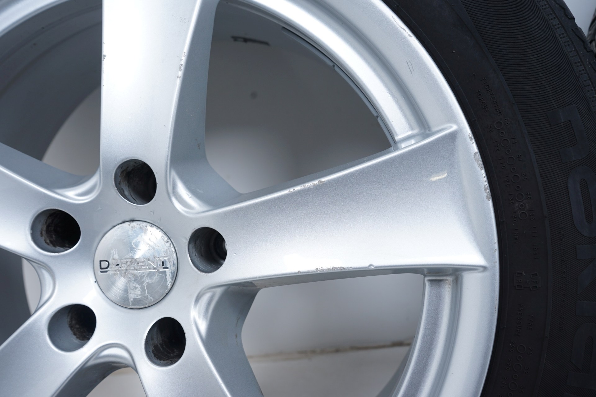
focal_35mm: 34
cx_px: 298
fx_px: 562
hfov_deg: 55.8
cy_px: 198
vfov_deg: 38.8
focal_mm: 34
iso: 250
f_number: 7.1
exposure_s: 1/100
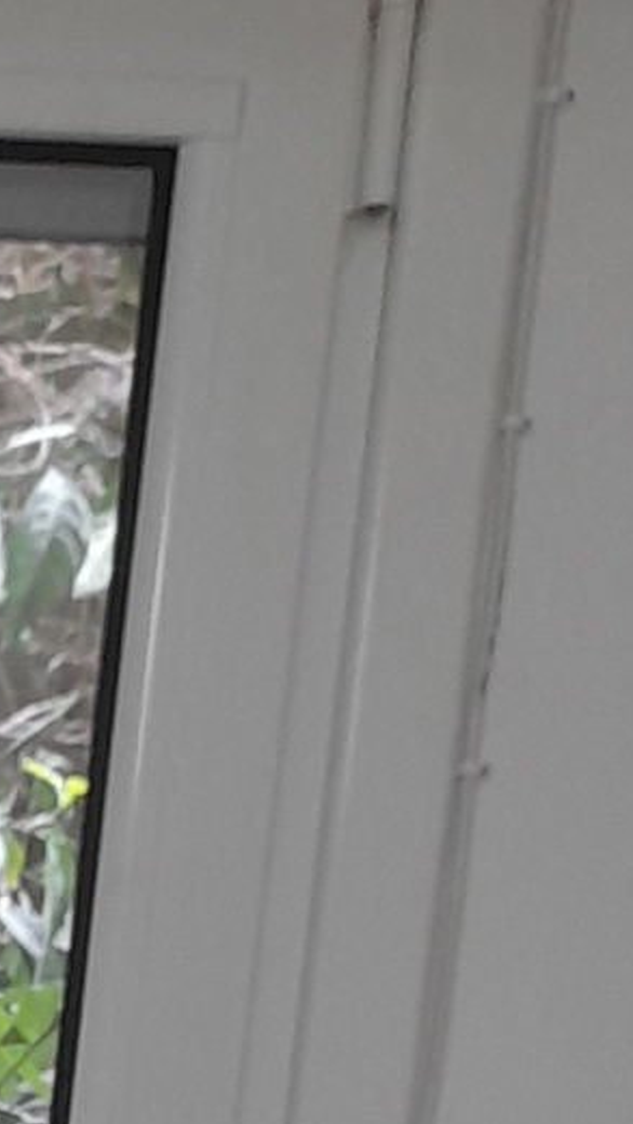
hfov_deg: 7.9
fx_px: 3993
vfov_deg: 13.7
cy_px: 2211
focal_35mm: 134
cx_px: -1210
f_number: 2
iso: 100
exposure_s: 1/50
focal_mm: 4.6
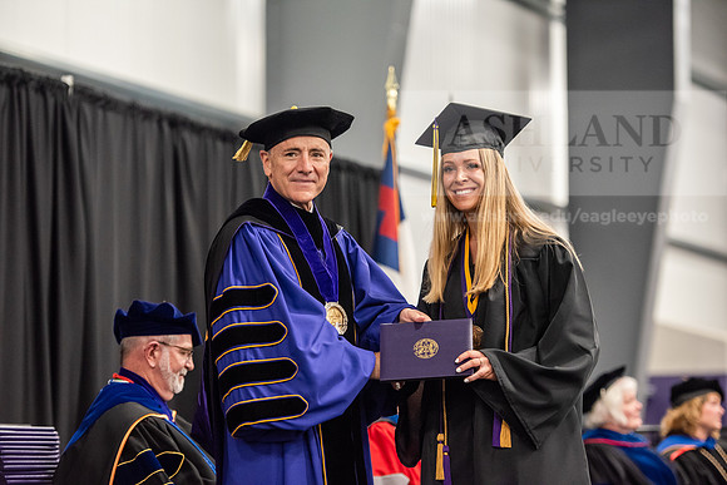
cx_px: 364
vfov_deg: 11.2
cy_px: 242
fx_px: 2464
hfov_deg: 16.8
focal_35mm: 122
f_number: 3.2
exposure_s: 1/200
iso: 3200
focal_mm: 122
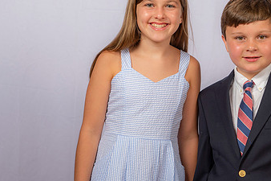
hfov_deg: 19.7
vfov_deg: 13.3
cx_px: 203
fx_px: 775
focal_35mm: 103
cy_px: 104
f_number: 6.3
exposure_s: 1/200
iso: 400
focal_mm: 60
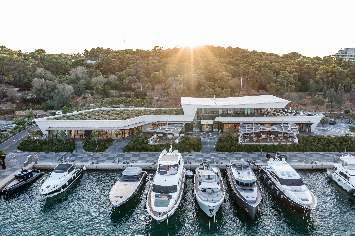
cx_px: 178
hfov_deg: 65.5
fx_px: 276
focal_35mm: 28
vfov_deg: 46.4
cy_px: 118
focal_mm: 10.26
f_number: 4
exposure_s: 1/100
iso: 100
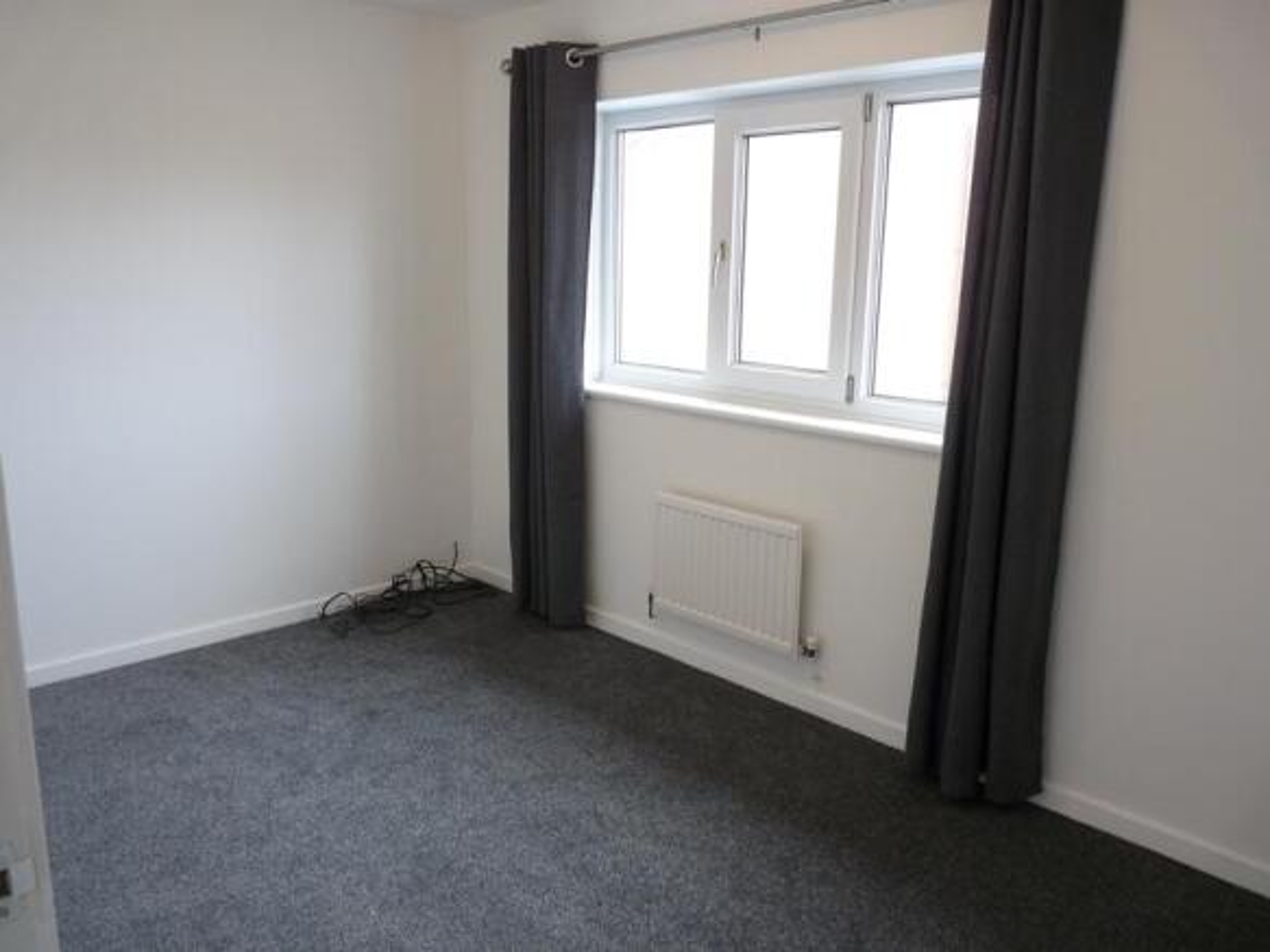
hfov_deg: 65.3
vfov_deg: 51.3
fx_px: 990
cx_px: 635
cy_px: 476
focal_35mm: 27
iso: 200
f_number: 2.8
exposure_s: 1/30
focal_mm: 4.8
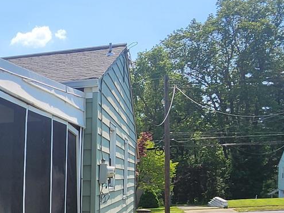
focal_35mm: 54
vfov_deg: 26.1
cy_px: 196
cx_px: -74
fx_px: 443
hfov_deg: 29.4
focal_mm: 2.2
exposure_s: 1/2397
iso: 50
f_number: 2.2
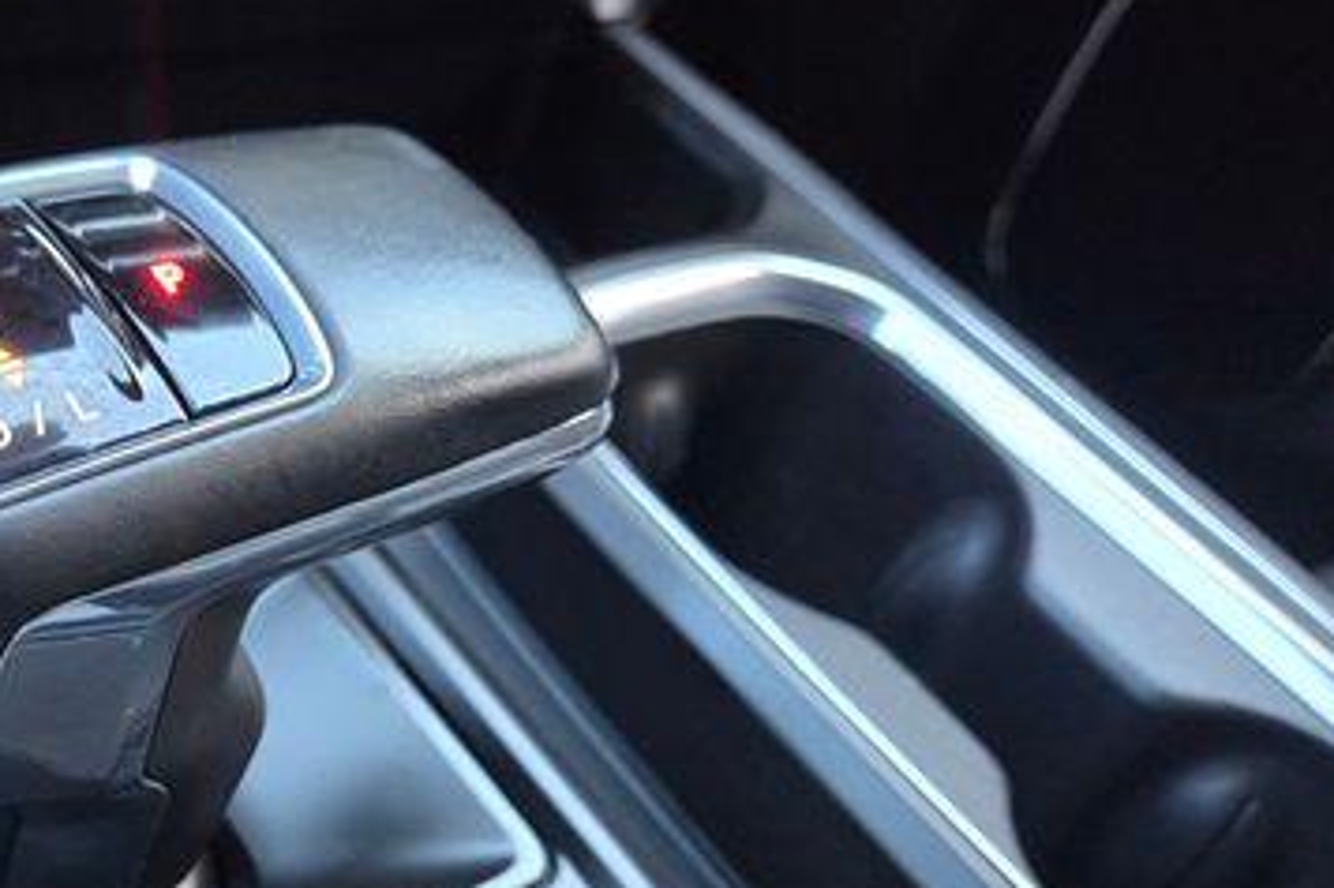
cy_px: 734
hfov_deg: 42.3
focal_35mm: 43
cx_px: 176
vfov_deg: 30.3
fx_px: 1593
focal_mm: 5.4
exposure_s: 1/100
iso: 640
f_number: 1.8
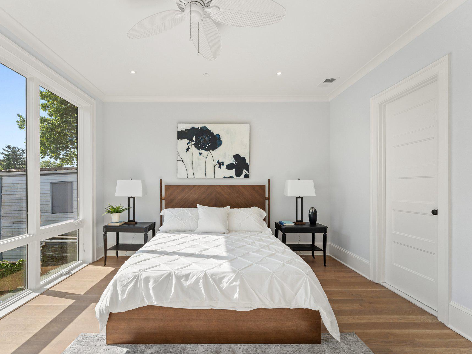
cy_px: 186
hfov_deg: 94.3
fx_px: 218
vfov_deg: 78.0
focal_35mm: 16
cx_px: 216
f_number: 8
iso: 500
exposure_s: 1/200
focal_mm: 14
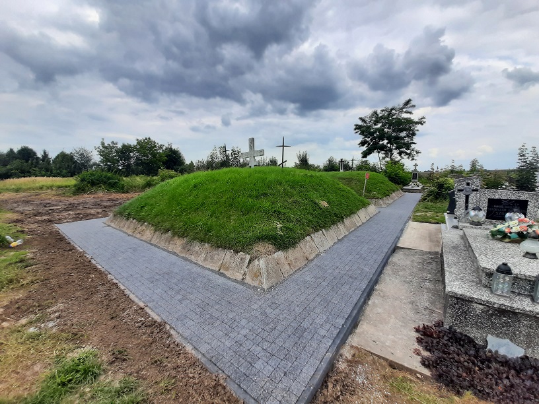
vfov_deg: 89.9
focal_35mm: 13
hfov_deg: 106.2
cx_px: 270
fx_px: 202
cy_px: 202
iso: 40
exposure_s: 1/464
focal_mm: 1.42
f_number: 2.2
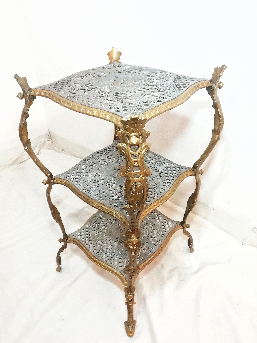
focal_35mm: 26
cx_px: 128
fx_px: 257
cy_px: 172
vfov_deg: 67.3
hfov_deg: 53.1
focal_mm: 3.46
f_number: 2.2
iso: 100
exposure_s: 1/33.3
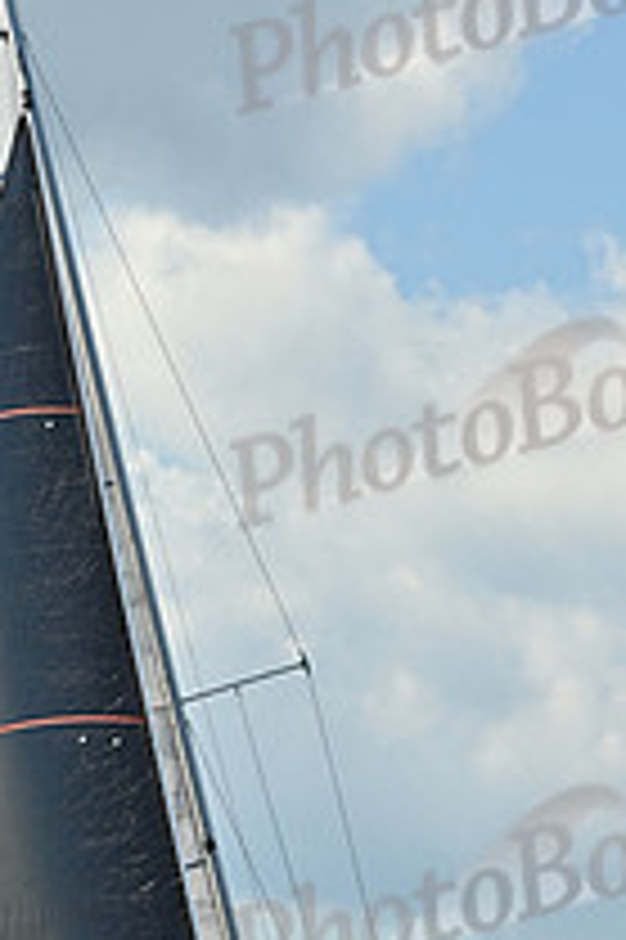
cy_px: 711
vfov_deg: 7.6
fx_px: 7106
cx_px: -2
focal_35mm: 272
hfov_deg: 5.0
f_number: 9
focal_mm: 98
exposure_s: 1/1250
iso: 250
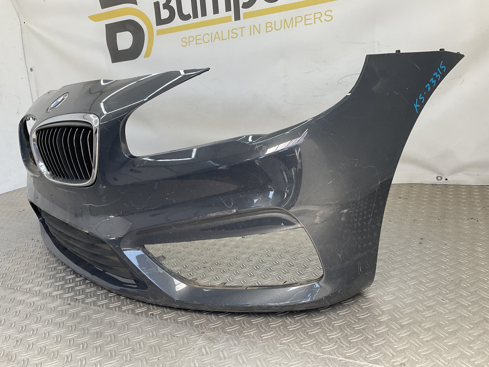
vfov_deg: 48.2
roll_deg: +7.3
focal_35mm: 29
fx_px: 410
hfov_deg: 61.7
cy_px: 184
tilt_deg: -17.1
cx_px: 244
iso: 16
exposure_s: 1/126
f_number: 1.8
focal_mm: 3
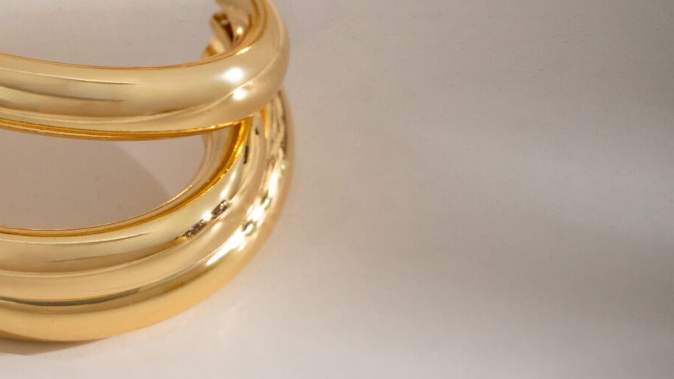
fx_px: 7918
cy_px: -328
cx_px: 79
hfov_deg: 4.9
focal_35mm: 443
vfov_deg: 2.7
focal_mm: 100
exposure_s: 1/160
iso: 320
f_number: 13
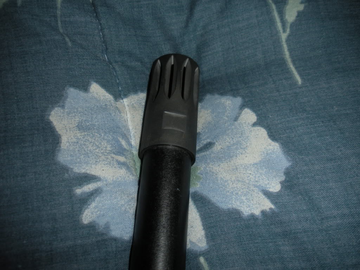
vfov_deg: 40.7
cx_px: 180
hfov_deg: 52.6
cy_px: 135
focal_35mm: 35
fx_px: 364
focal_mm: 6.3
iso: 200
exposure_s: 1/60
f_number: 3.5
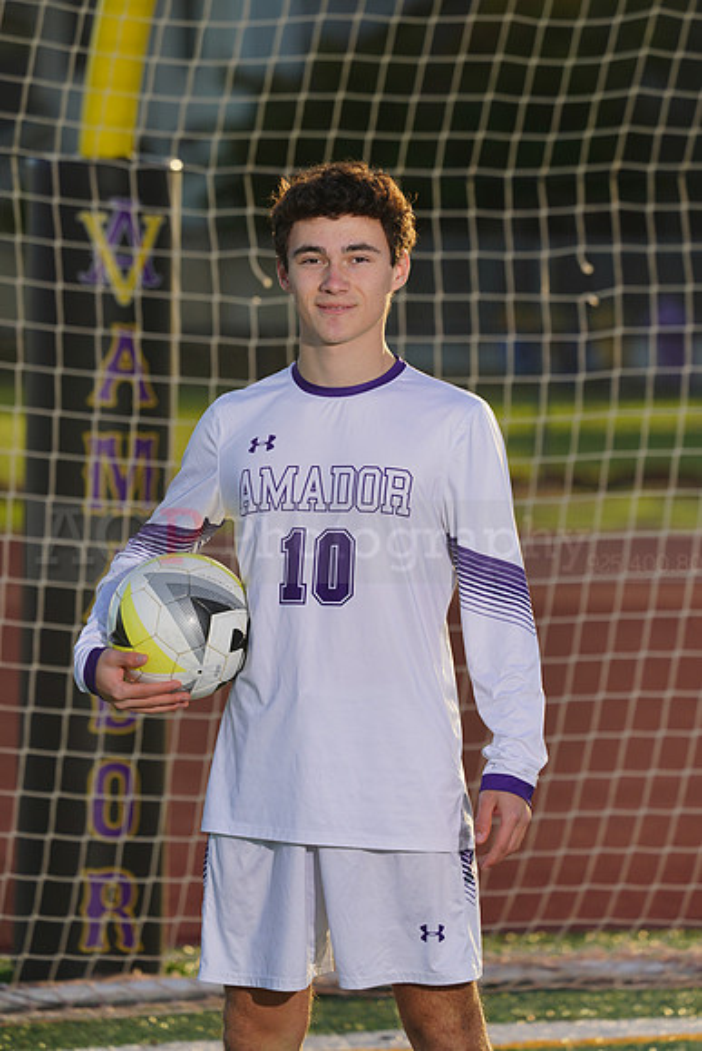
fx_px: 8944
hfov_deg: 4.5
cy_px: 526
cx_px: 351
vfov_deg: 6.7
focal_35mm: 306
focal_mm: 306
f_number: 8
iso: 100
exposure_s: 1/200
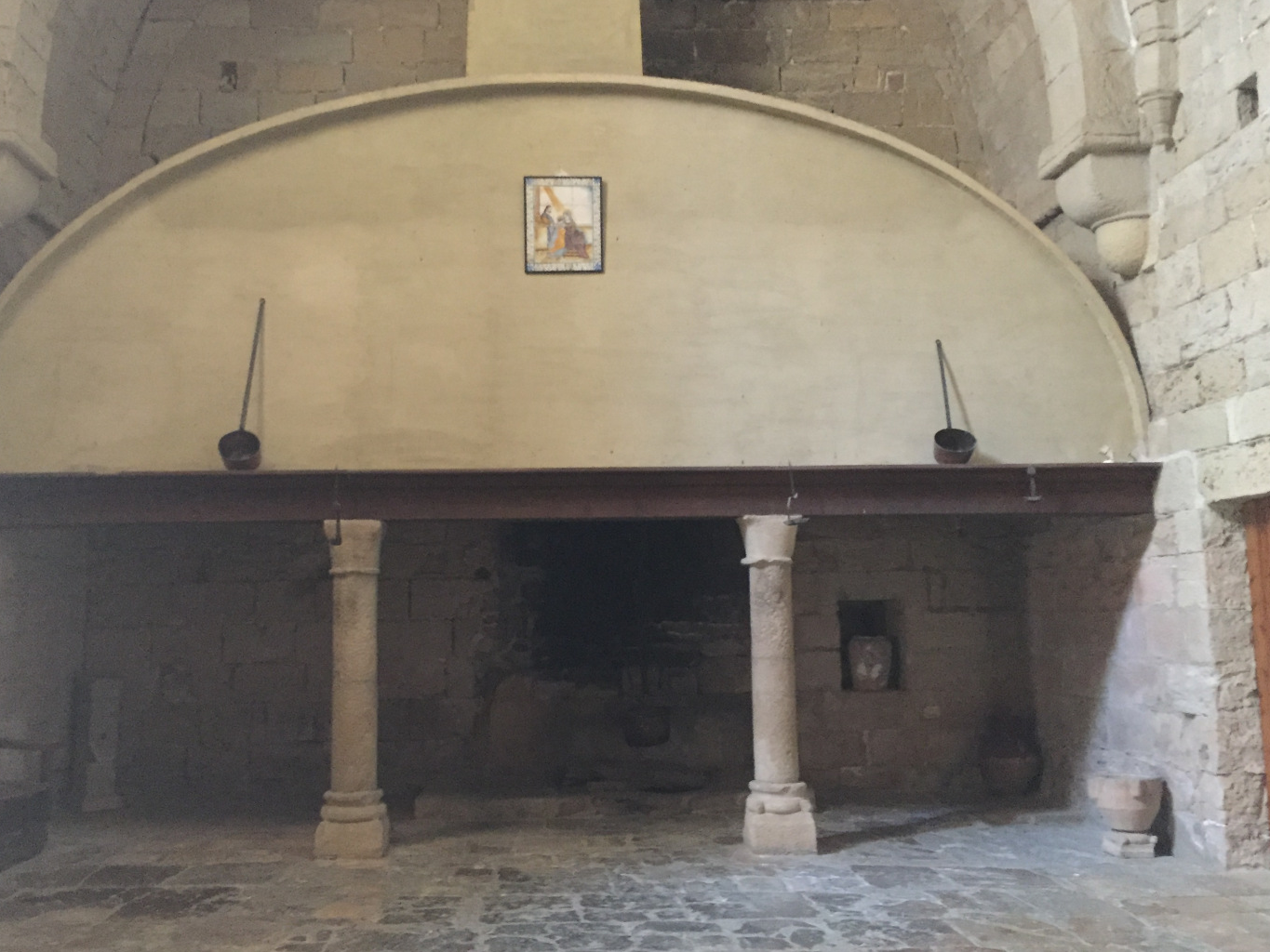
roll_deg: +0.3
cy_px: 481
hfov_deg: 53.9
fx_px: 1248
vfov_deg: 41.8
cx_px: 596
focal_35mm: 34
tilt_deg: +6.4
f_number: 2.2
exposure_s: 1/17
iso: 640
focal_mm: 4.15
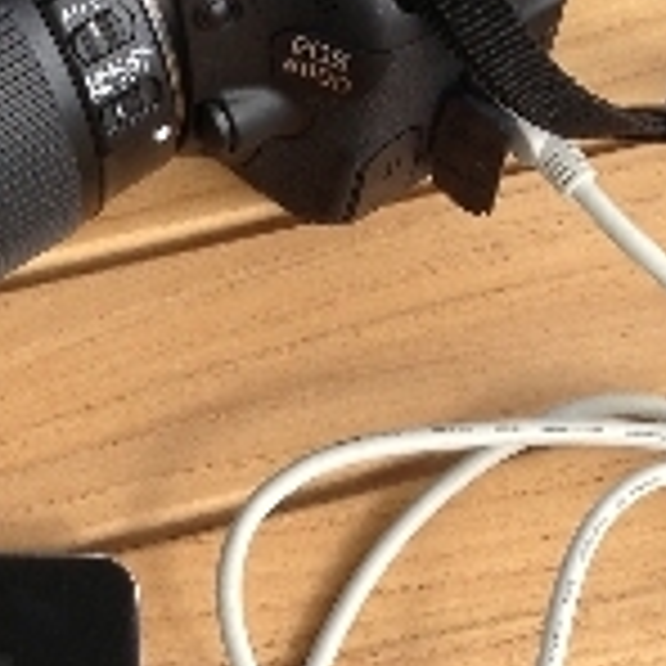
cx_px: 119
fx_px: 3200
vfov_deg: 11.8
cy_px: 666
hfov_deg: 11.8
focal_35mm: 147
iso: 50
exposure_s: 1/430
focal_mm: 4.13
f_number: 2.4
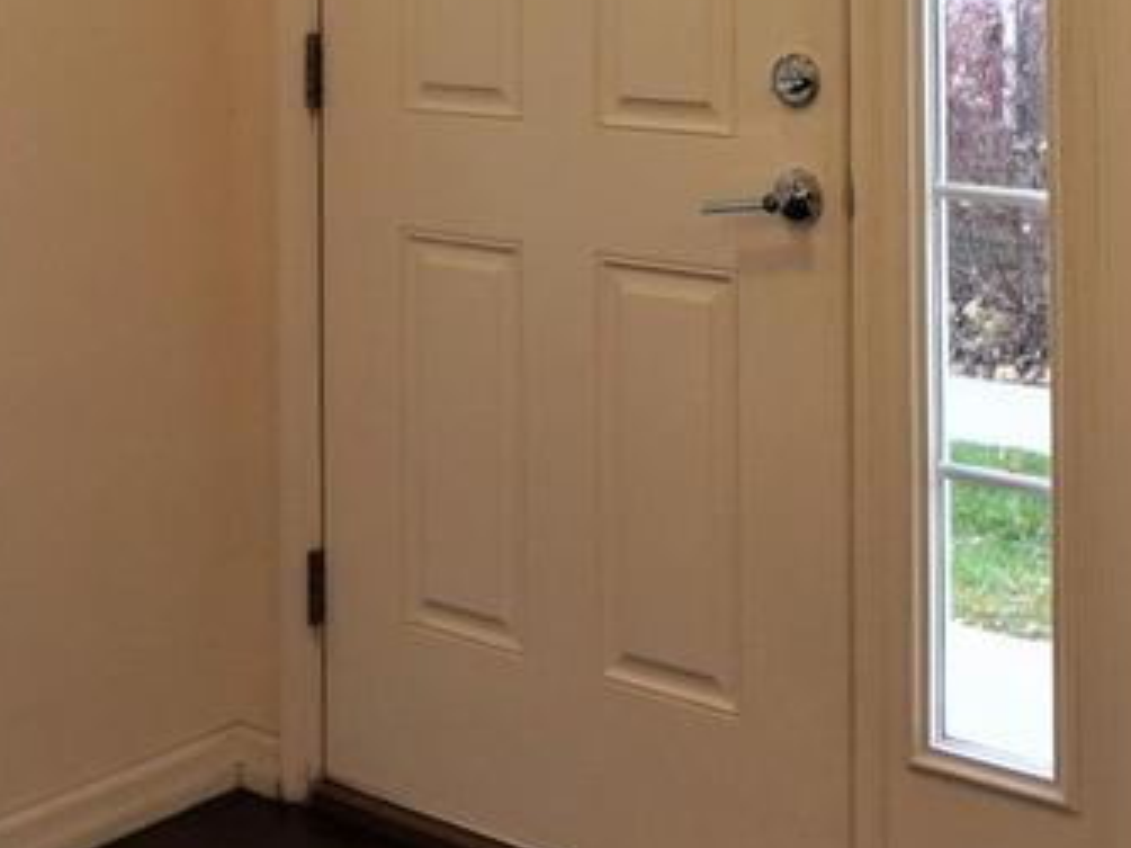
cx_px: 739
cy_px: -216
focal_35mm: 62
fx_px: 2025
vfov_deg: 21.6
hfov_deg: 31.0
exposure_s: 1/160
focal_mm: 10
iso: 500
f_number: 4
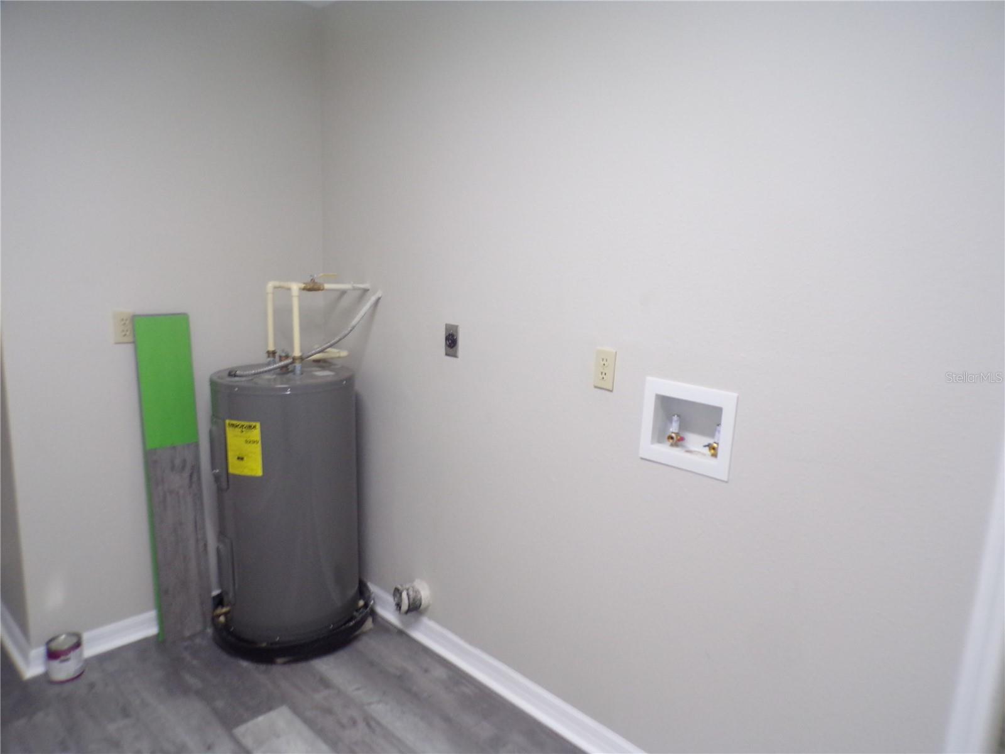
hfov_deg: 71.6
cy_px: 377
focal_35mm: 24
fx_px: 697
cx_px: 502
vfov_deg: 56.8
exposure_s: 1/34
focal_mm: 4.3
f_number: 3
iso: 200
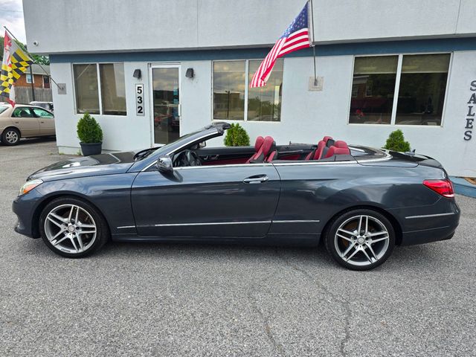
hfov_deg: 73.9
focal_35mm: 23
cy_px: 178
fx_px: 316
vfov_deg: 58.9
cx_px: 238
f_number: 1.7
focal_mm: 6.3
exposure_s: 1/180
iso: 16
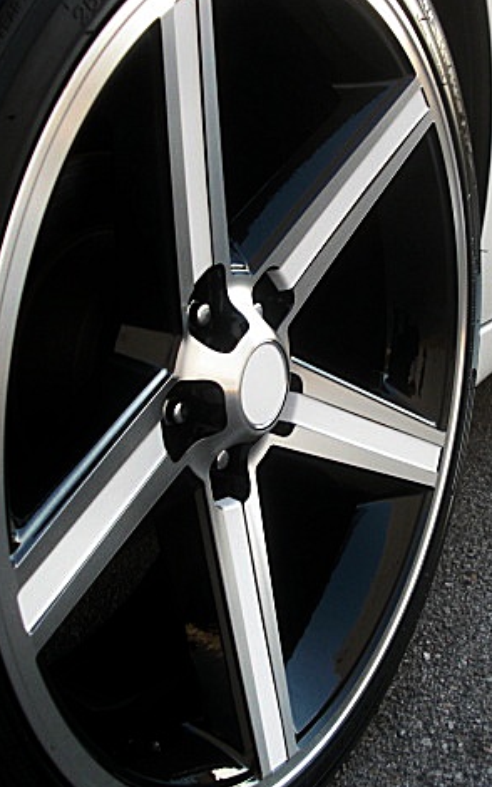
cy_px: 395
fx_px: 1115
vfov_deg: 38.9
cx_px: 343
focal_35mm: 52
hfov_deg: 24.7
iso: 100
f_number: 2.8
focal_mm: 6.3
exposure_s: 1/100
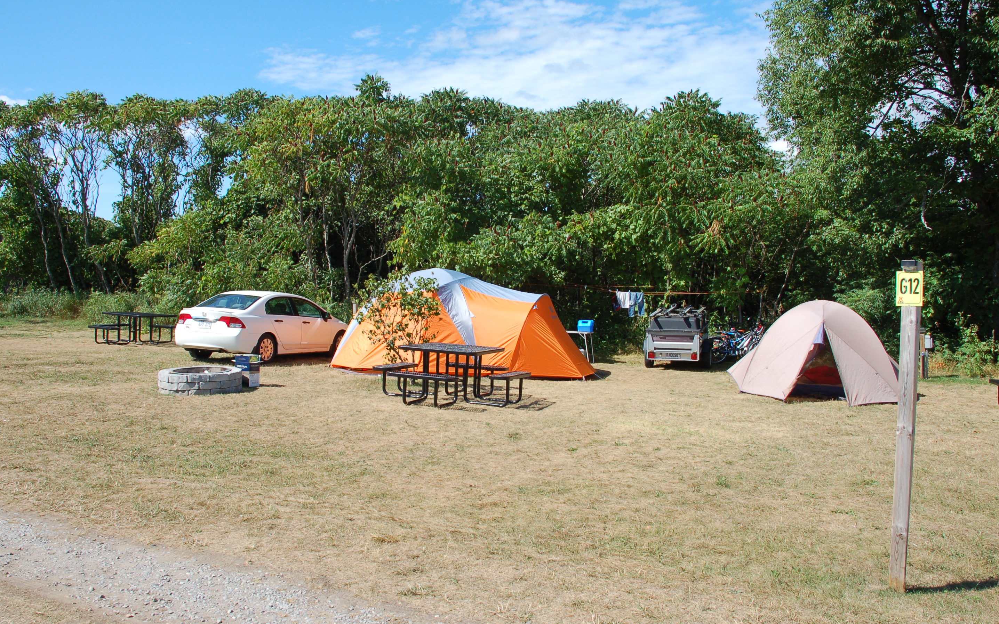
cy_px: 302
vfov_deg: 39.4
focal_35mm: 32
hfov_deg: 59.6
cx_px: 481
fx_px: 871
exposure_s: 1/250
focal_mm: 20
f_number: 8
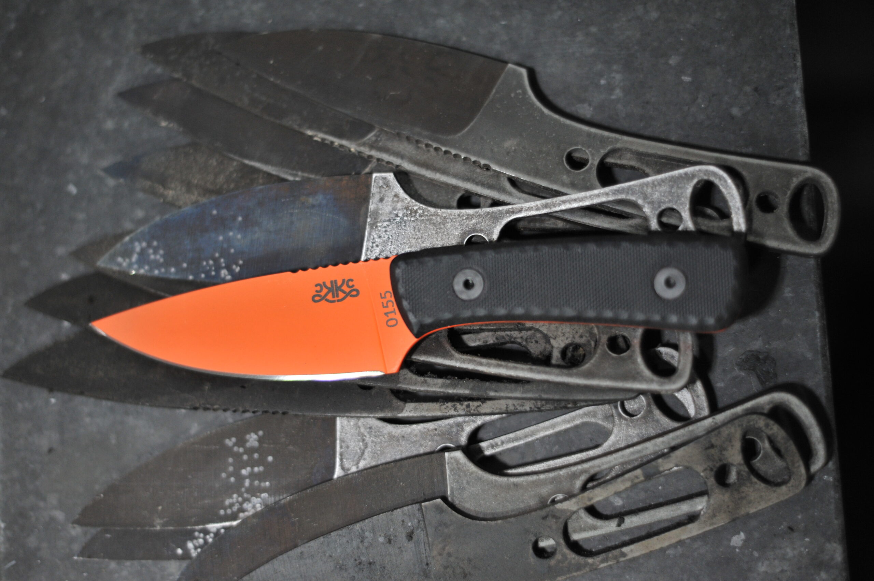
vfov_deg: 27.0
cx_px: 437
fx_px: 1213
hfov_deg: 39.6
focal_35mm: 50
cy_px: 290
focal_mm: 50
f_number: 2.2
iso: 1000
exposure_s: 1/1000
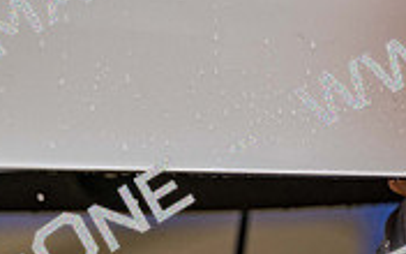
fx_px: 4835
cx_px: 579
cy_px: 133
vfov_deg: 3.0
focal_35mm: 437
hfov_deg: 4.8
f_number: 2.8
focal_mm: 130
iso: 720
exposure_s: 1/2500
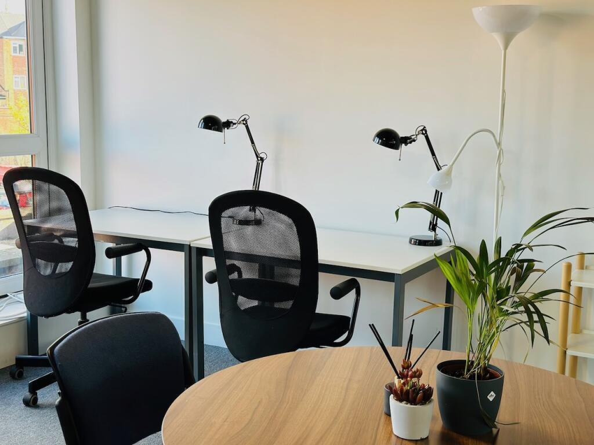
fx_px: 824
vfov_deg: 30.3
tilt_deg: -9.4
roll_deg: -0.8
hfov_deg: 39.7
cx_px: 297
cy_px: 222
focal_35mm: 48
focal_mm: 6.86
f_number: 1.78
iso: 50
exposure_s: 1/136
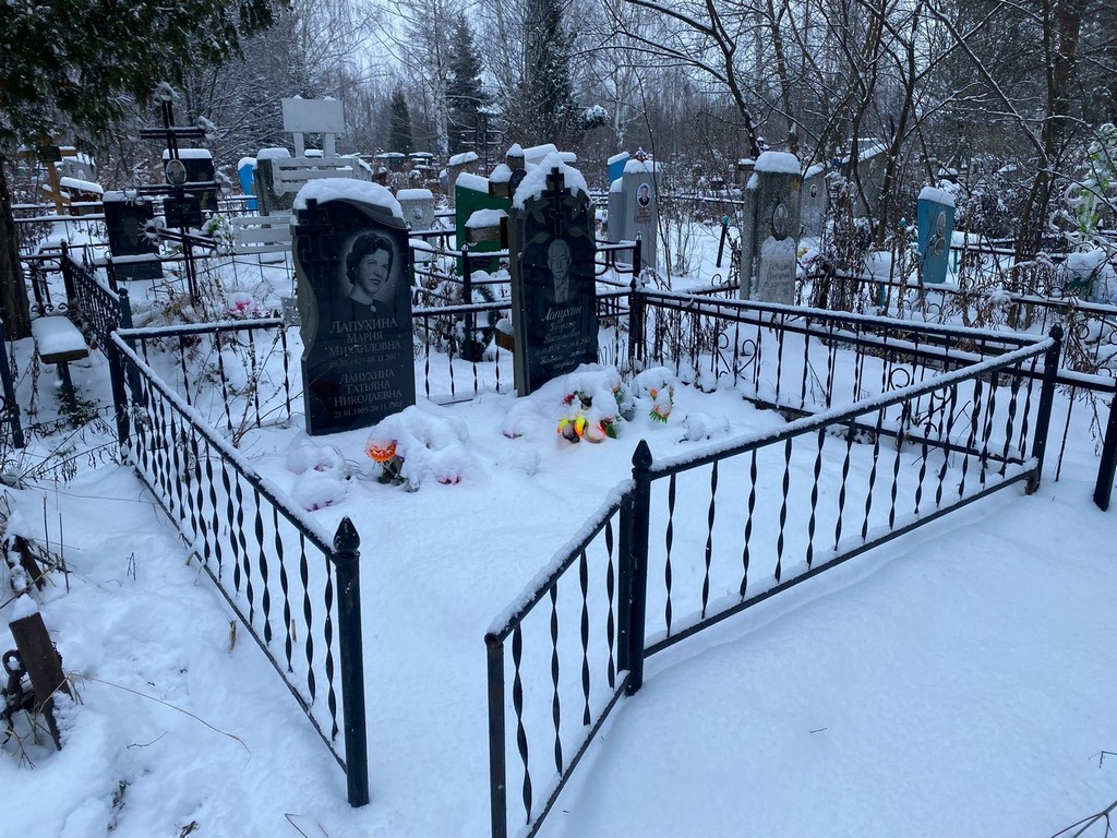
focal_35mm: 26
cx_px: 558
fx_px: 839
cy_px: 419
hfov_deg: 67.3
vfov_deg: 53.1
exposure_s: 1/693
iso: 32
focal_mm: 4.25
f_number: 1.8
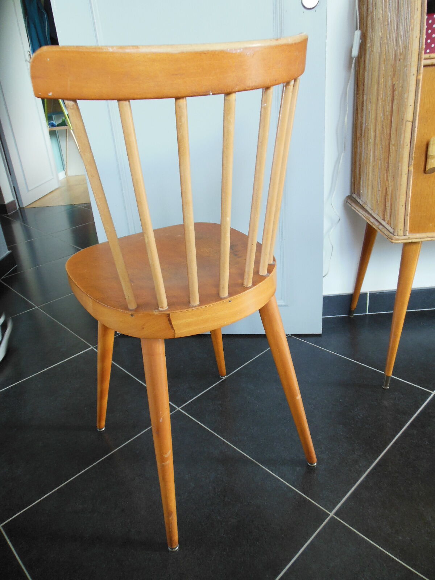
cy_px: 290
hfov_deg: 54.9
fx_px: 419
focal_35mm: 25
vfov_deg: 69.4
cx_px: 218
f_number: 3.2
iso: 250
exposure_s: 1/30
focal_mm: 4.5
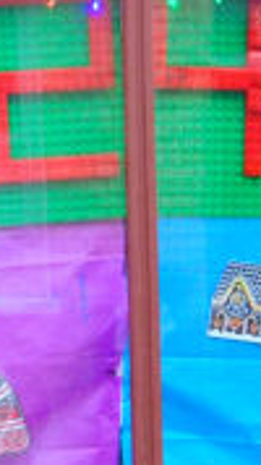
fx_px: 2106
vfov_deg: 12.5
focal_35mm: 171
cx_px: 116
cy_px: 16
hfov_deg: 7.1
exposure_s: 1/60
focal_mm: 12
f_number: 5.5
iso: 400
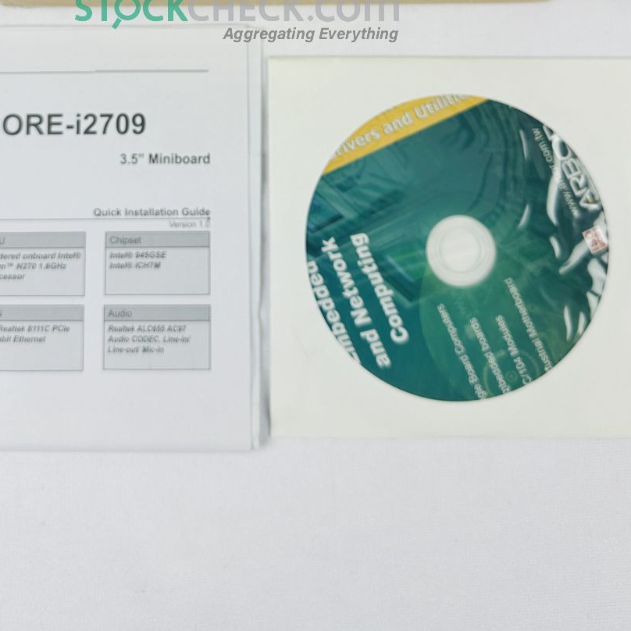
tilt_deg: -85.7
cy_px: 14
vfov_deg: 36.4
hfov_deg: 39.8
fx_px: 866
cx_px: 241
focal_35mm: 42
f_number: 1.78
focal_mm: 6.86
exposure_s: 1/120
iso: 64
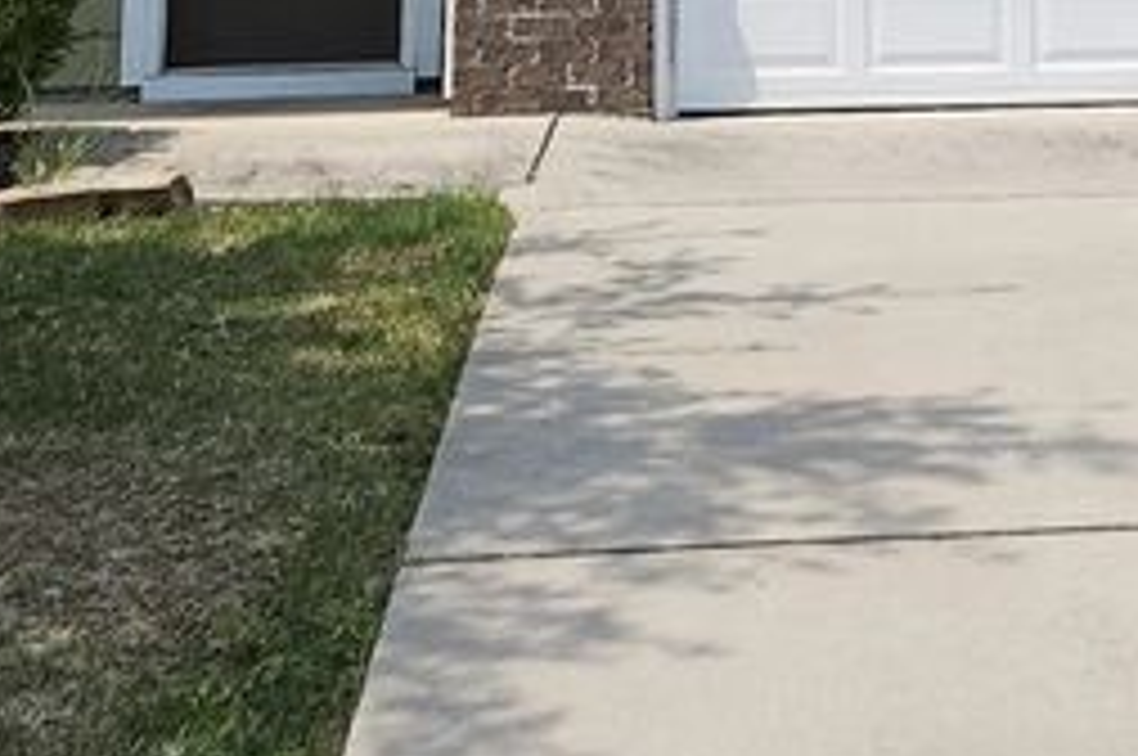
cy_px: -945
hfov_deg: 20.8
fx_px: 3062
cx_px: 936
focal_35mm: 97
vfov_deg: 11.9
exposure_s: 1/1204
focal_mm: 5.4
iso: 25
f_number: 1.8
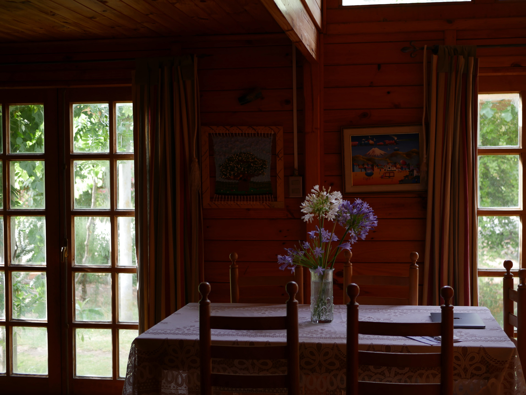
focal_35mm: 50
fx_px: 760
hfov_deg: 38.2
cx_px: 263
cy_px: 198
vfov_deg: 29.1
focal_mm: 25
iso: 200
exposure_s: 1/125
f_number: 1.8
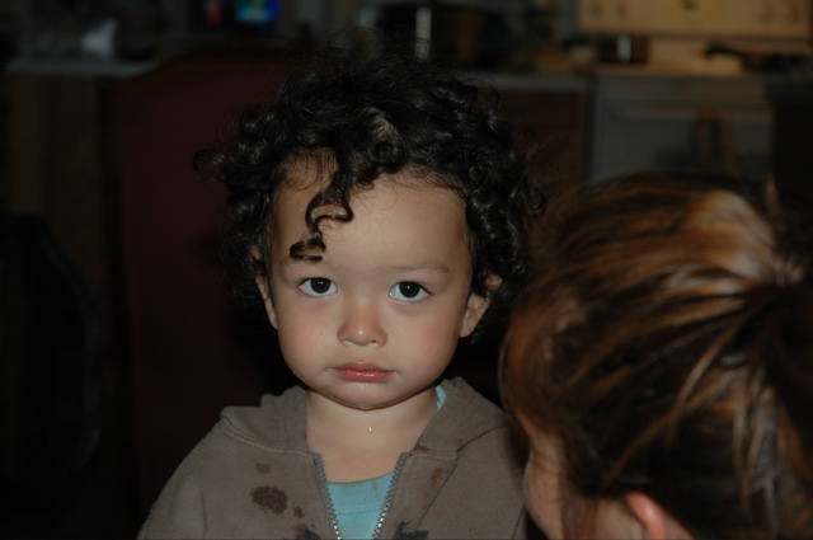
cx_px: 406
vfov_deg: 14.7
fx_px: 2098
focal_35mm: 93
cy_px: 270
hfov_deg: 21.9
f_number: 4.5
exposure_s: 1/60
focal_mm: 62
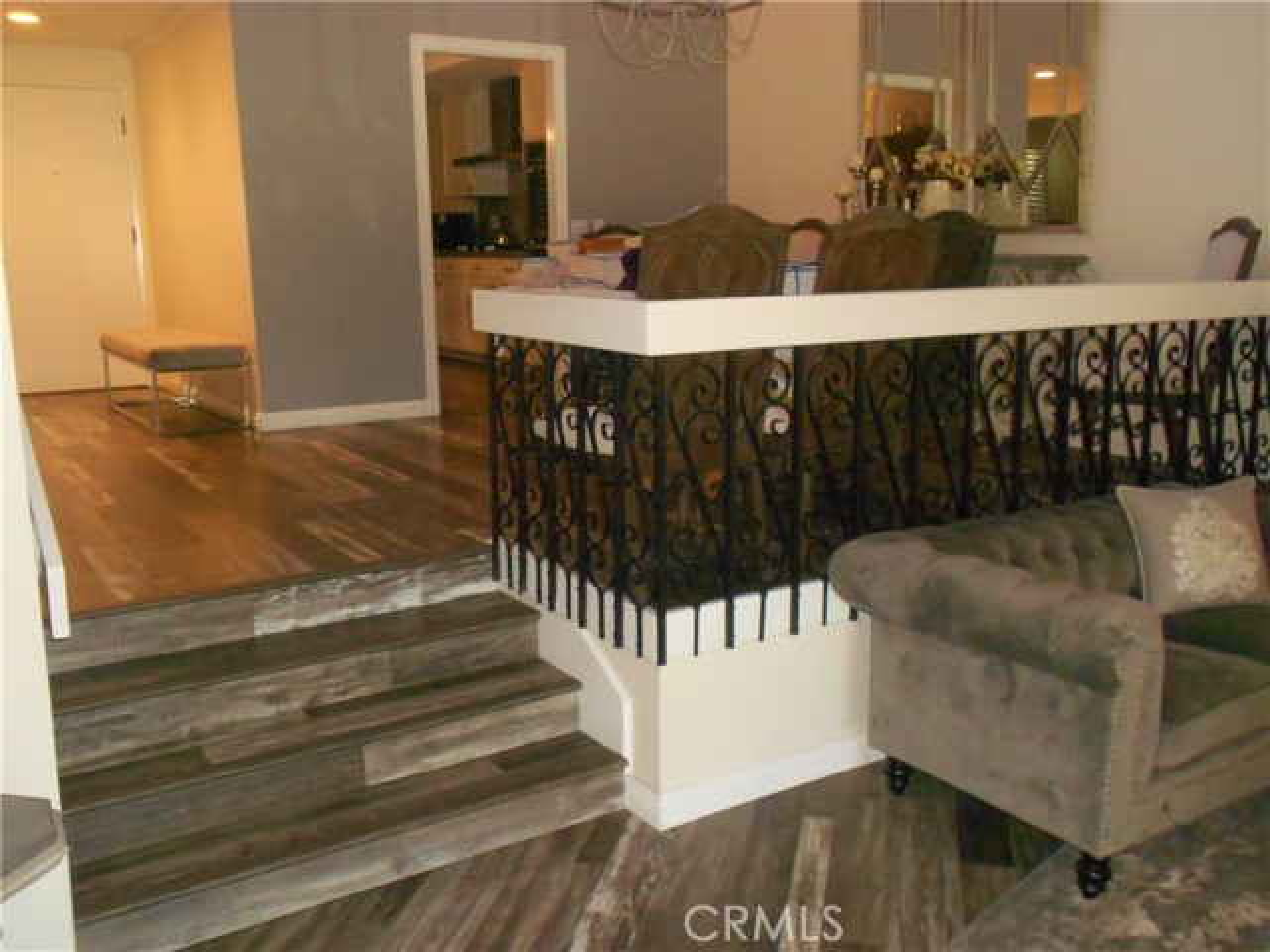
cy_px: 476
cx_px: 635
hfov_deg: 56.8
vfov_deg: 44.2
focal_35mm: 32
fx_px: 1174
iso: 640
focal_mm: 5.8
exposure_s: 1/30
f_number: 3.6
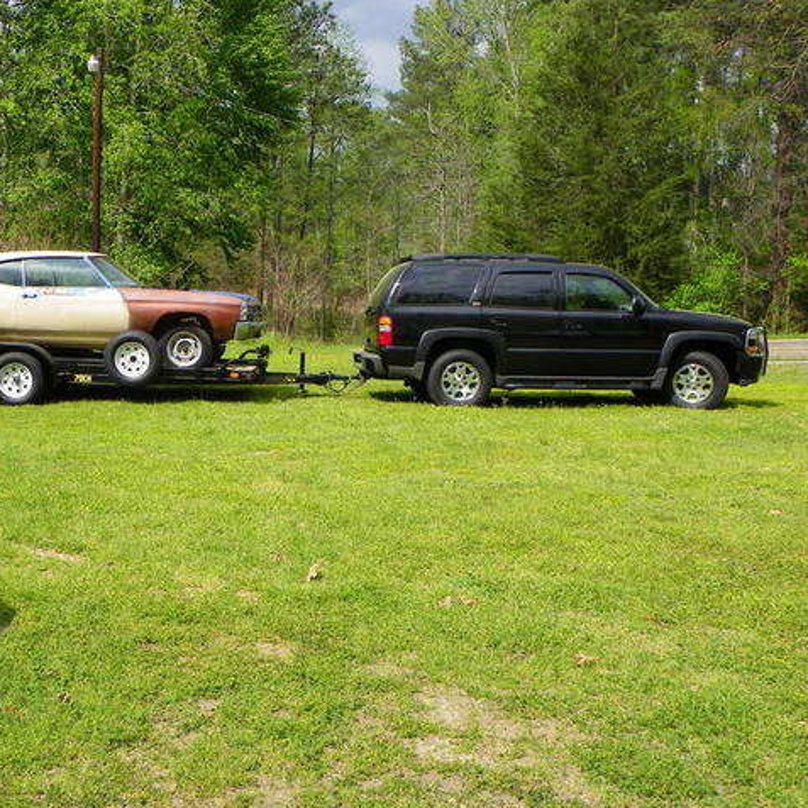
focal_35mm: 51
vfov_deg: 33.4
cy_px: 403
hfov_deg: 33.2
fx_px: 1347
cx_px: 295
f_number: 4.5
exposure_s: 1/400
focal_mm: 7.6
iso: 64
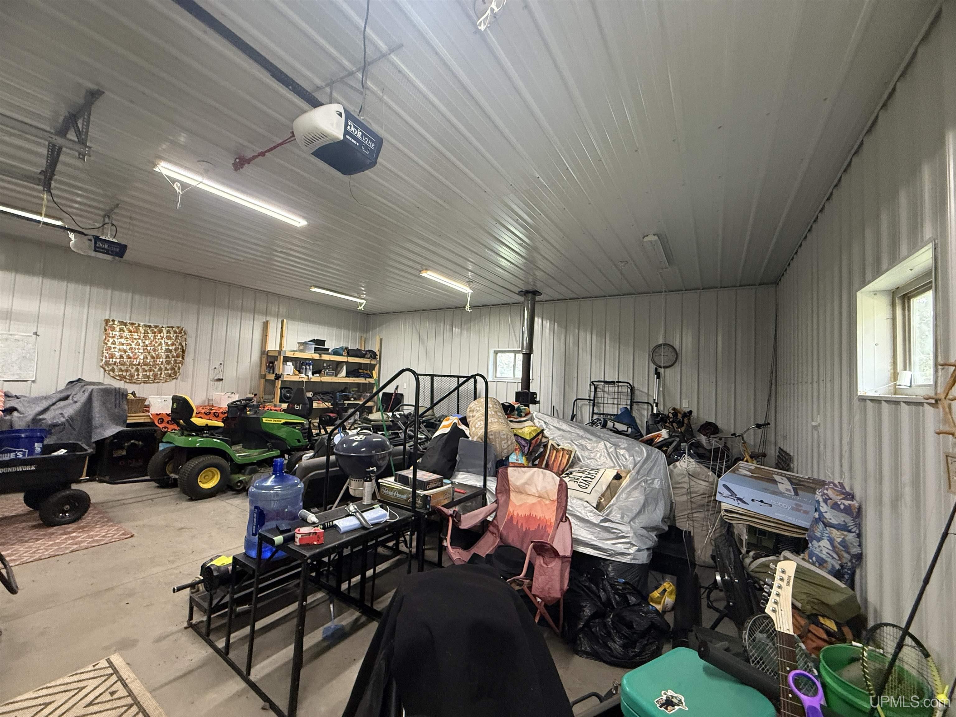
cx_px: 478
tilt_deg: +3.7
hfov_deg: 102.1
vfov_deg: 85.7
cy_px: 358
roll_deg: -3.2
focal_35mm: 14
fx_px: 387
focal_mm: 2.22
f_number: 2.2
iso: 400
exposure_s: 1/60
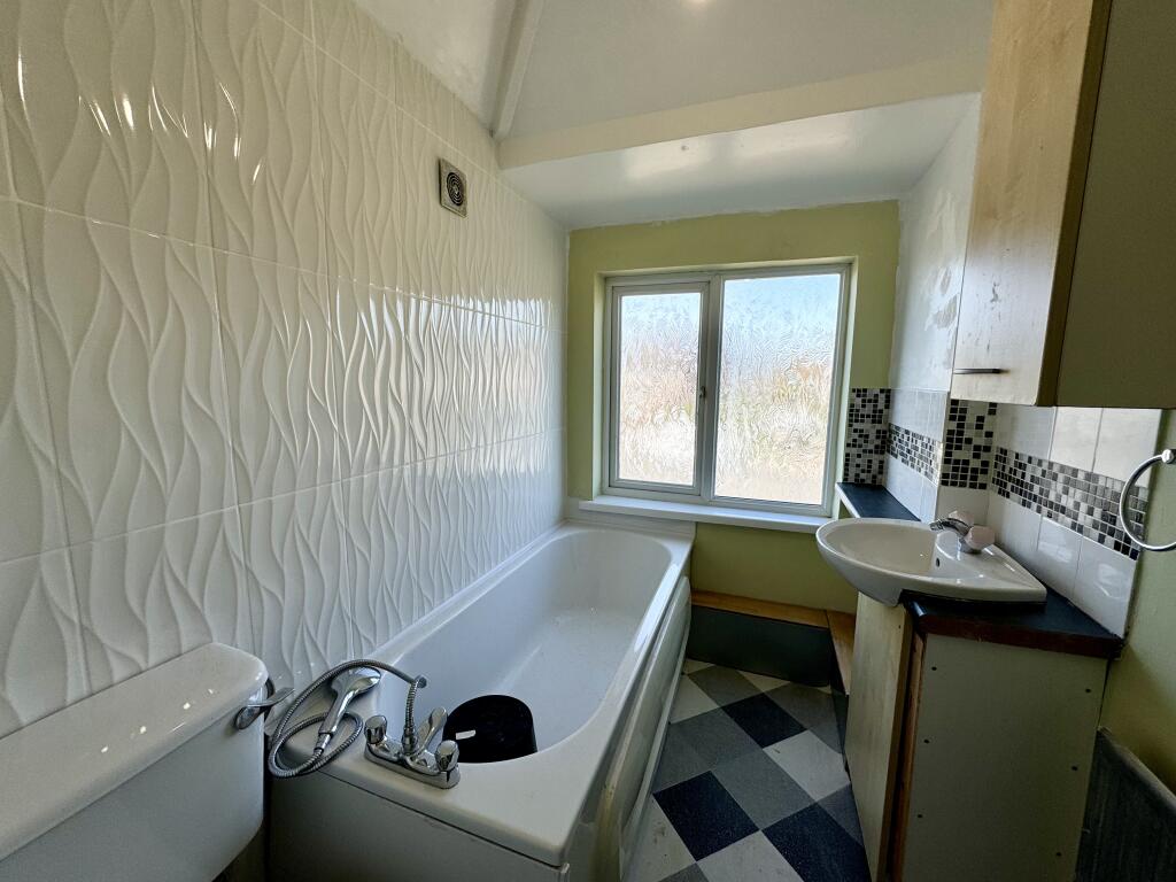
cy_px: 441
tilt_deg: -7.9
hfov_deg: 102.1
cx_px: 588
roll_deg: -0.4
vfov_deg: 85.7
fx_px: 476
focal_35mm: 14
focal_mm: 2.22
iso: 40
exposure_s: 1/309
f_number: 2.2
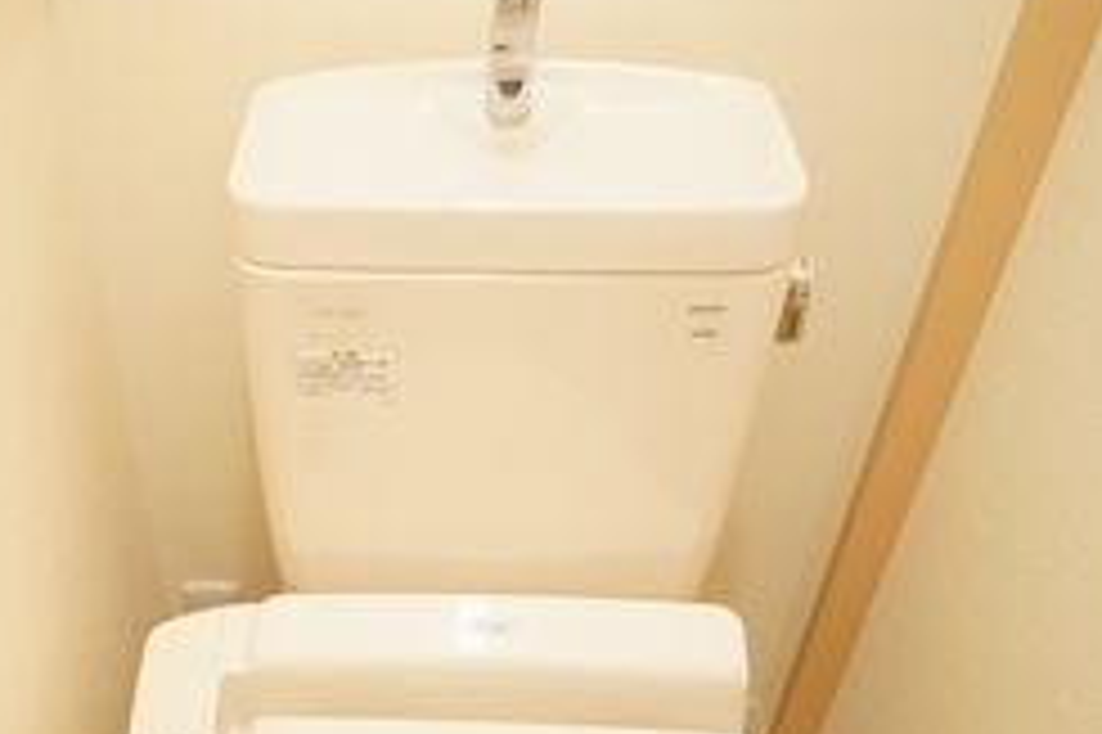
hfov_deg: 39.7
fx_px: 1499
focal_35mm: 49
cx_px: 342
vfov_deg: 26.6
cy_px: 646
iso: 3200
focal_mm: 16
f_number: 2.8
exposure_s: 1/100
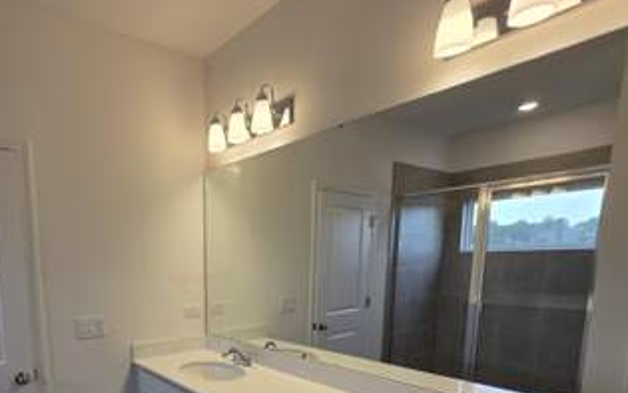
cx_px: 199
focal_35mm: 21
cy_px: 312
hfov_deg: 79.0
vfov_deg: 53.6
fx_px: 359
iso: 32
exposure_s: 1/120
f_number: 1.9
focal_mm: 2.2
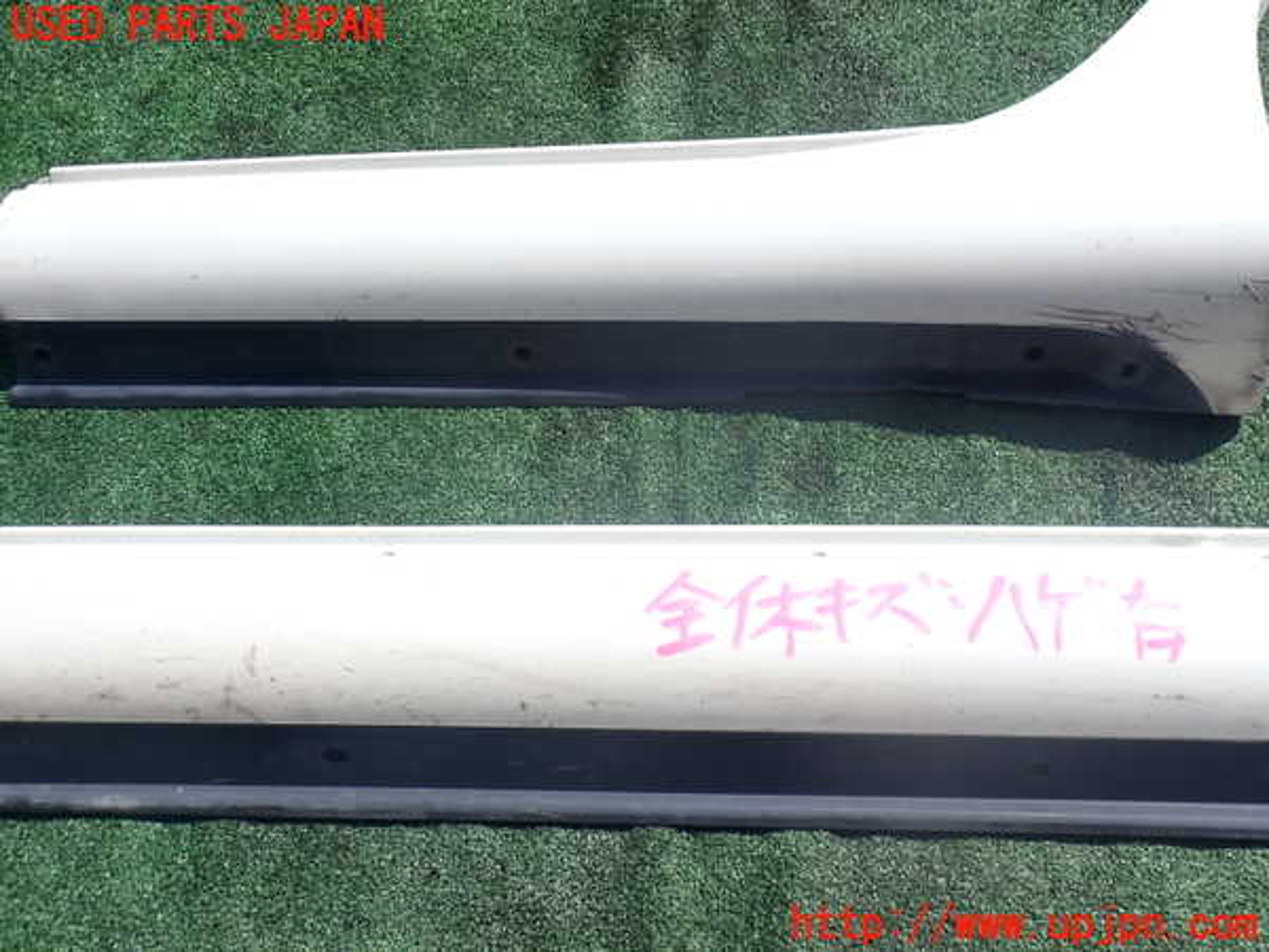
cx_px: 634
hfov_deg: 60.0
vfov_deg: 46.8
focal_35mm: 30
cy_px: 476
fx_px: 1100
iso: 100
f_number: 9
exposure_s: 1/160
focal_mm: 5.4
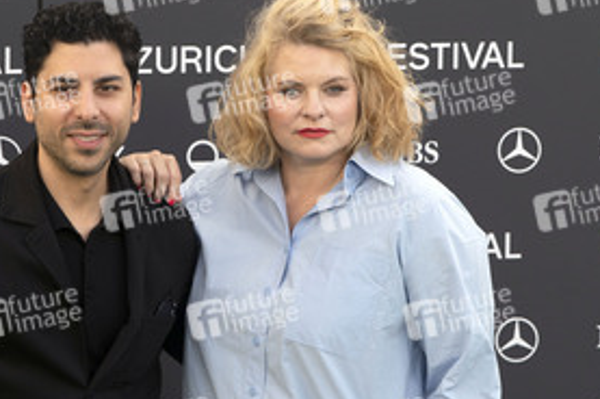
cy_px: 150
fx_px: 2797
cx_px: 132
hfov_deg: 12.2
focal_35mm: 168
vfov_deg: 8.1
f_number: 6.3
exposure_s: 1/200
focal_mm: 77
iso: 400
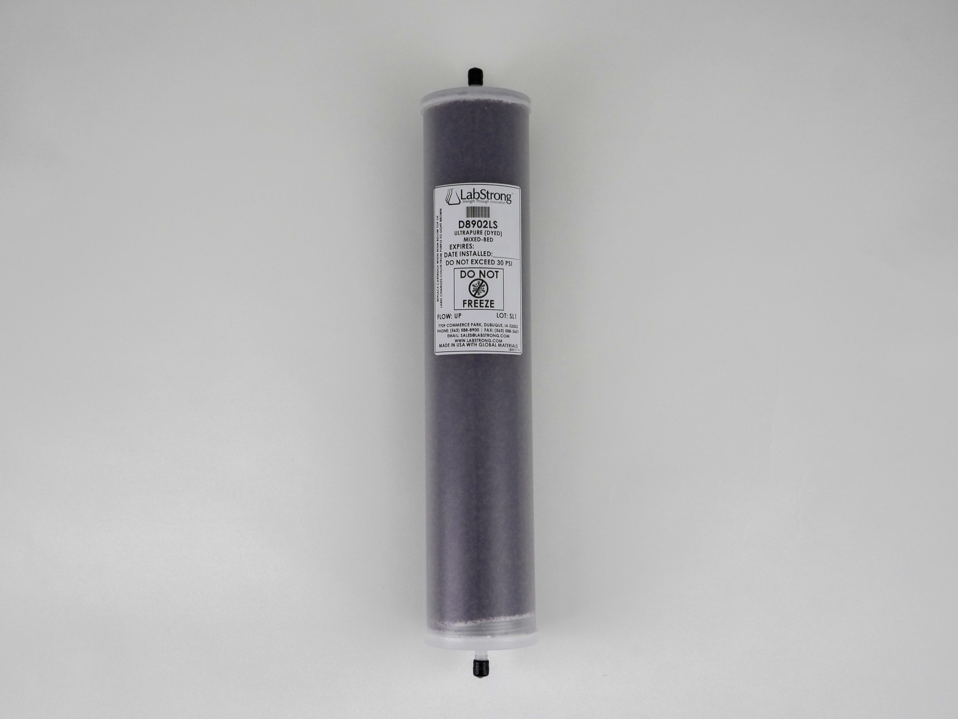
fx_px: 1384
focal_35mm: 50
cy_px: 360
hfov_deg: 38.2
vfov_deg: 29.1
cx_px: 479
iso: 500
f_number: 7.1
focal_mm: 25
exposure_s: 1/80
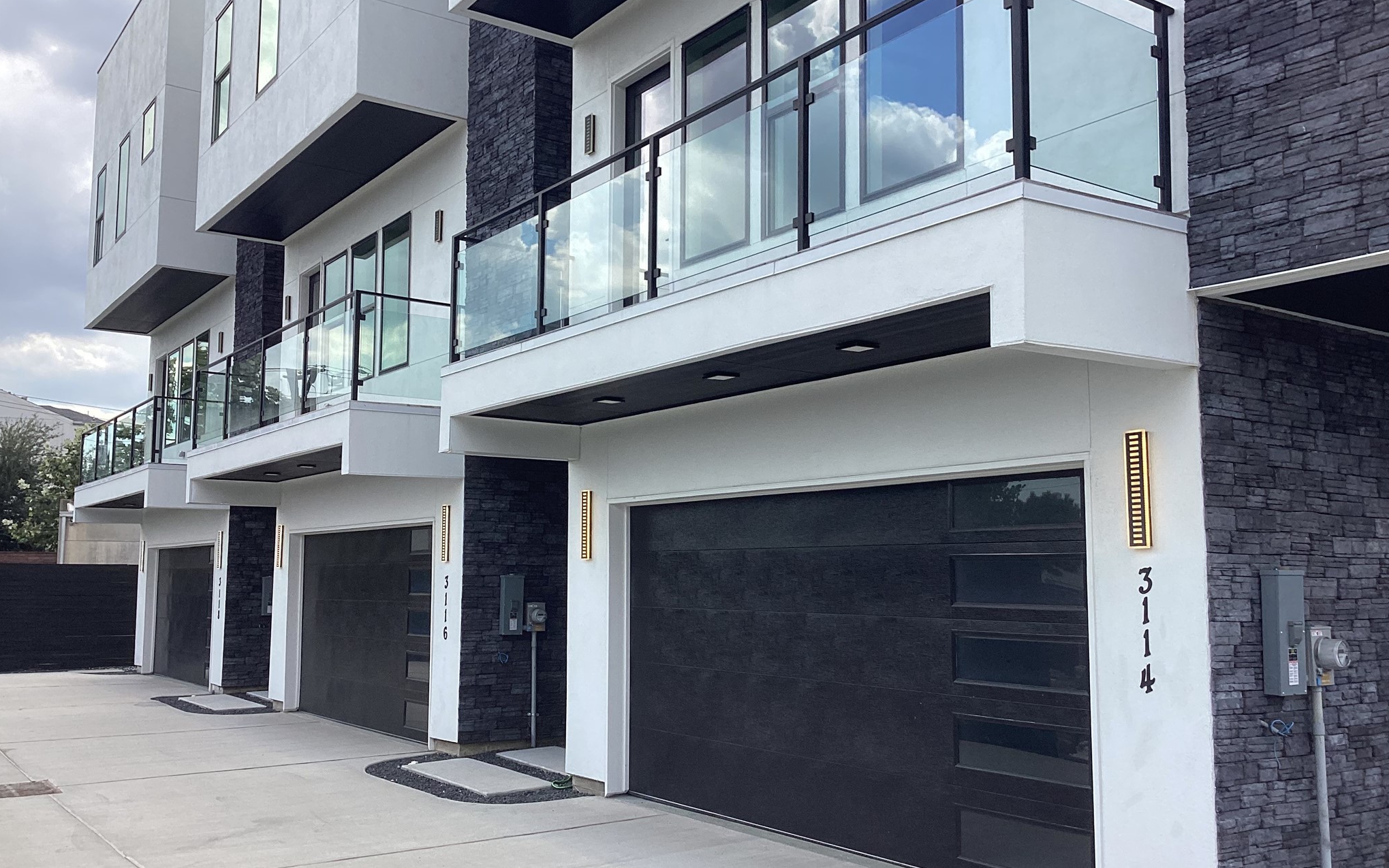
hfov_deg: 58.1
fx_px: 1249
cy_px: 464
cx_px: 693
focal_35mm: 33
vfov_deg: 38.3
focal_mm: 3.3
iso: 25
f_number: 2.4
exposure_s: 1/734
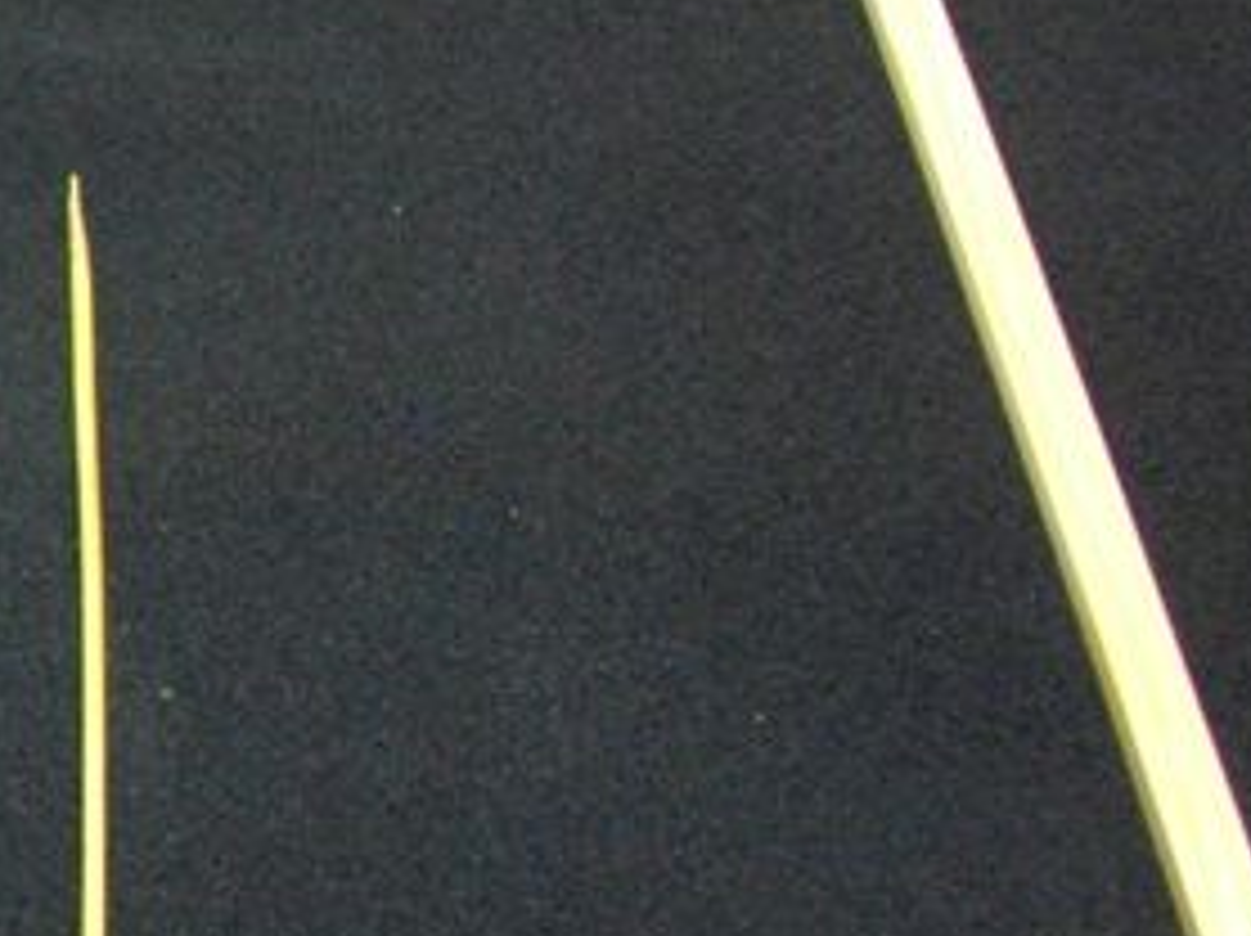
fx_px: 4261
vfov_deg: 12.2
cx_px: -842
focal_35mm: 118
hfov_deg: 15.0
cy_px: -261
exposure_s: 1/50
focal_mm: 5.7
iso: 312
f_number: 2.9
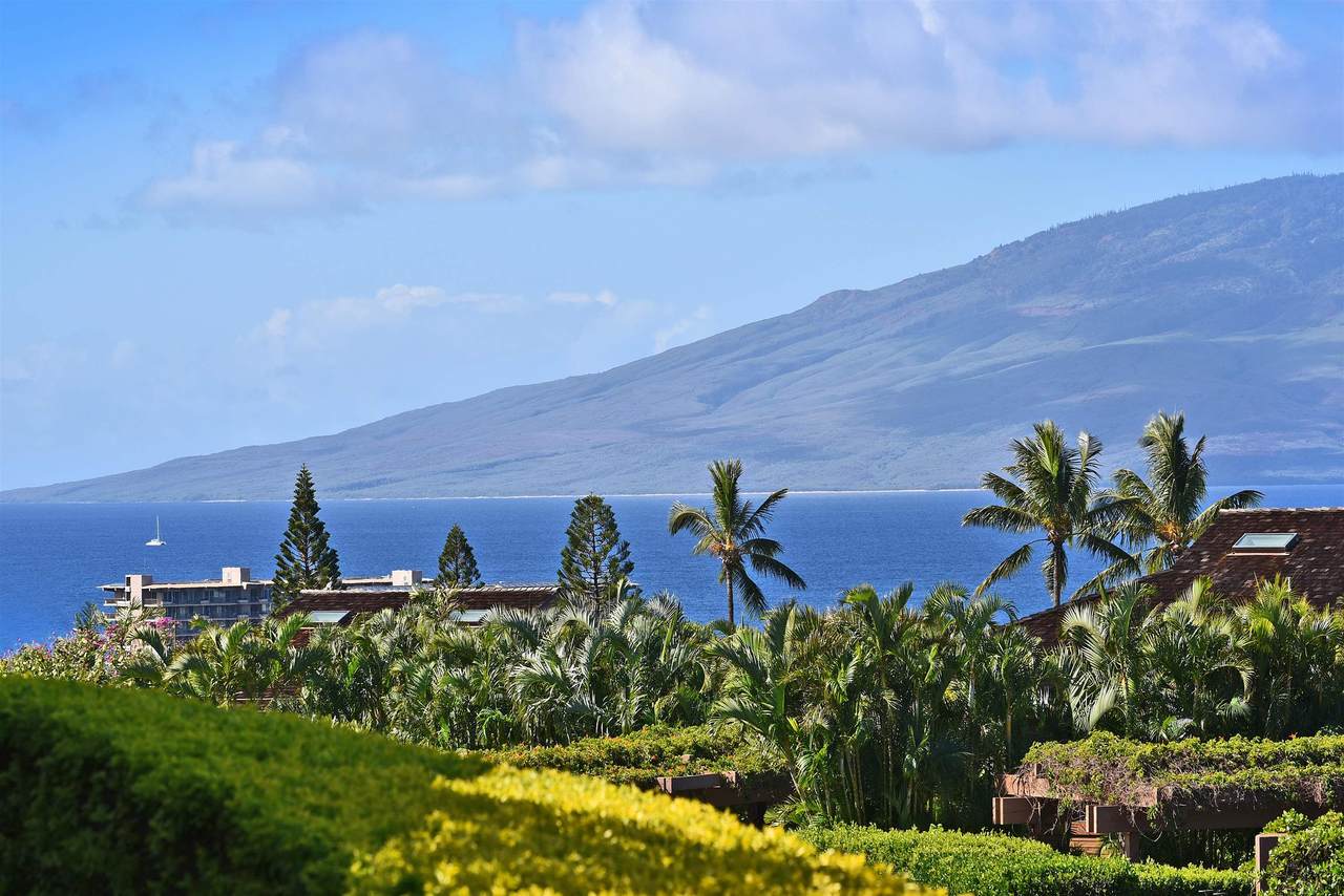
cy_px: 448
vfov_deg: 8.3
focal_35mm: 165
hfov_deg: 12.4
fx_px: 6161
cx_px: 672
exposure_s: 1/200
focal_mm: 165
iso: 100
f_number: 11
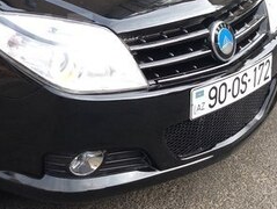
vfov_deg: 16.1
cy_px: 31
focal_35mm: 91
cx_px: -25
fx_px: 729
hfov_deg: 20.5
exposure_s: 1/151
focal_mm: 4.12
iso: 50
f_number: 2.4
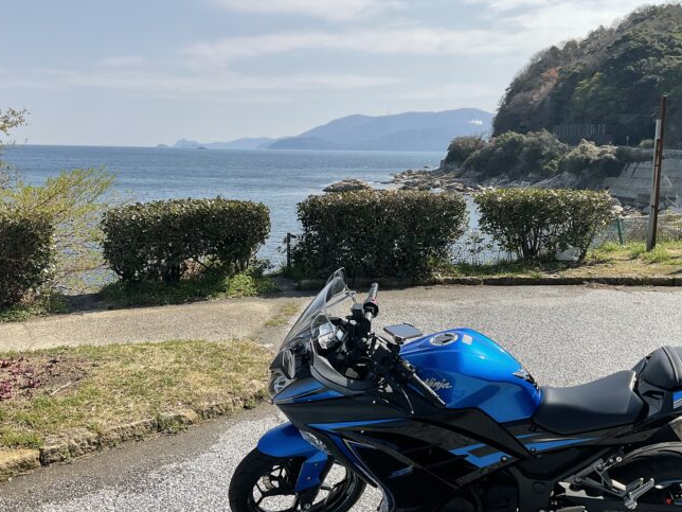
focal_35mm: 36
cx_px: 328
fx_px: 709
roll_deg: -1.4
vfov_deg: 39.7
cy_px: 266
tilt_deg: -9.0
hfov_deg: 51.3
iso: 16
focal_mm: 3
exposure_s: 1/1848
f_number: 1.8
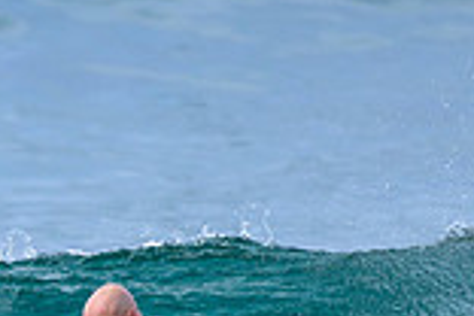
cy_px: 510
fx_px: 43921
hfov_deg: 0.6
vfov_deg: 0.4
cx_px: 4
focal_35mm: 3336
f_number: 6.3
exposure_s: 1/1600
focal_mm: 800
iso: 640
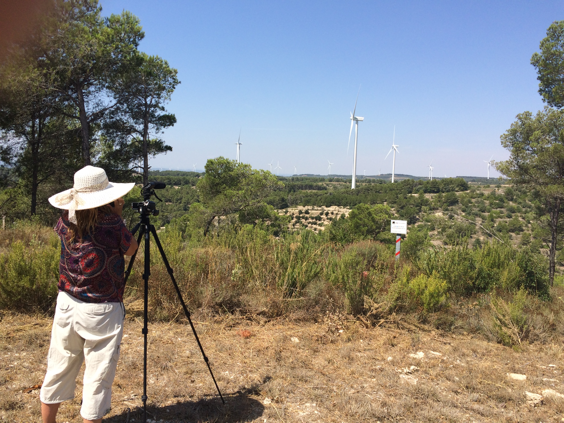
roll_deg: -2.0
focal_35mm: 29
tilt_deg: -4.4
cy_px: 212
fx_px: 472
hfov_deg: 61.7
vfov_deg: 48.2
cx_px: 282
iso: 32
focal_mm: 4.15
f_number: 2.2
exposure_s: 1/1786
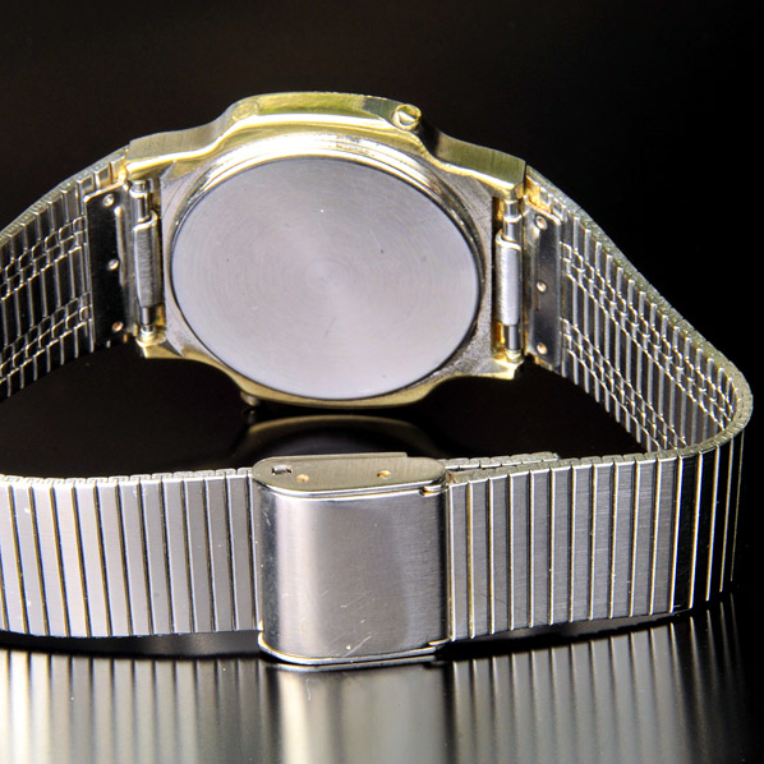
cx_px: 351
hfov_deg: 4.6
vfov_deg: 4.6
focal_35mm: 384
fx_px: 9589
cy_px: 382
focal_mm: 200
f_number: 29
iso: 200
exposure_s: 4
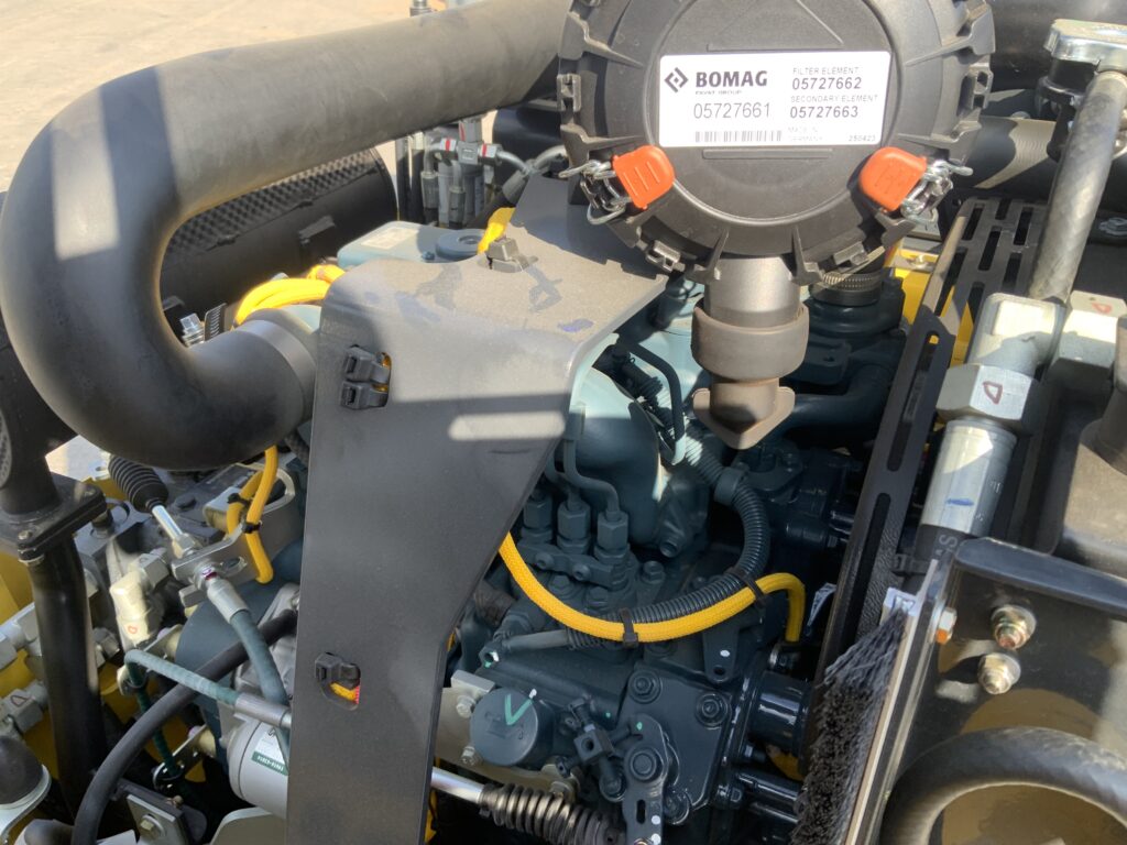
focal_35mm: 29
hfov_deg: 61.7
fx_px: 944
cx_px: 564
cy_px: 422
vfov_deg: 48.2
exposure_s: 1/173
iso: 16
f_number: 1.8
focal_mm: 3
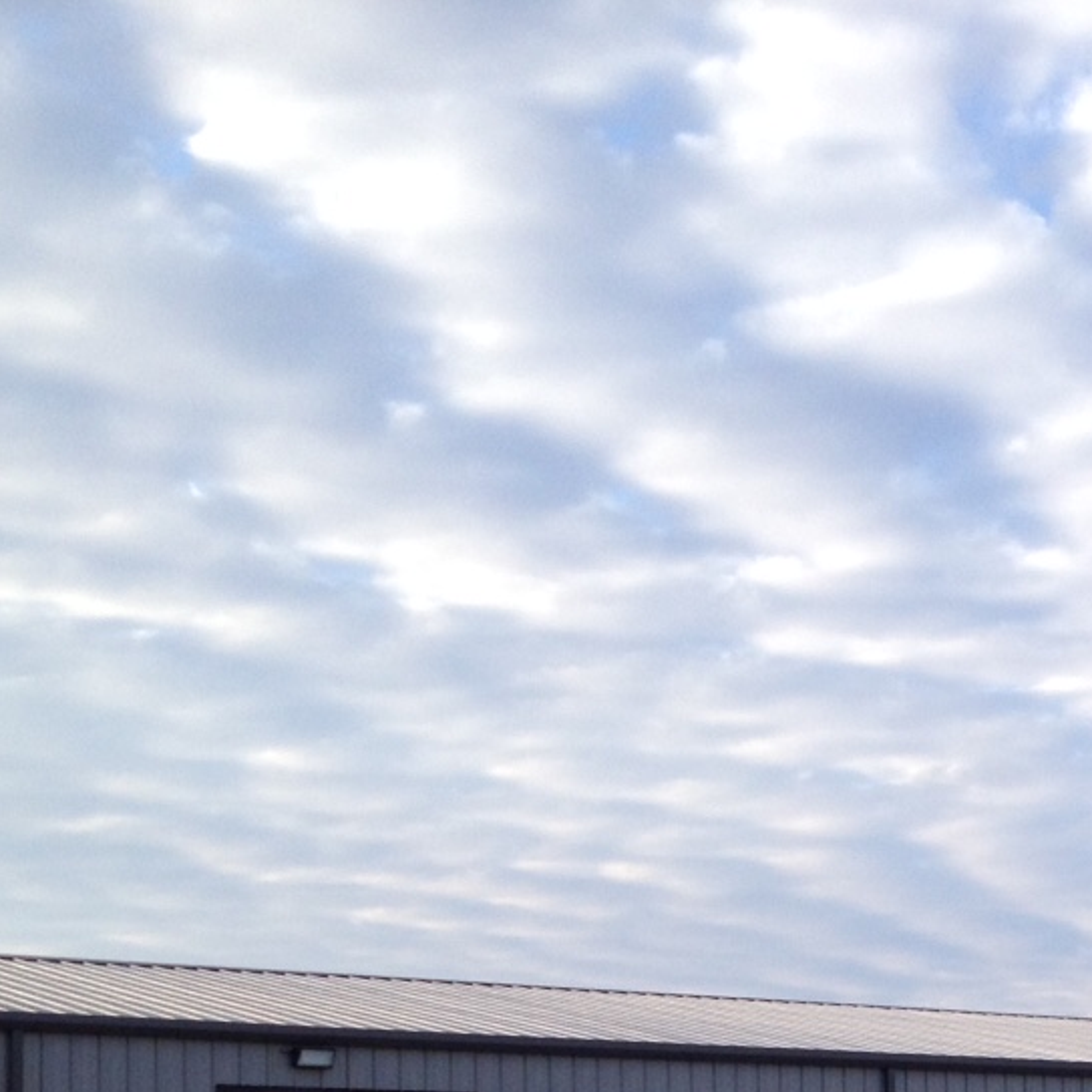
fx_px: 3319
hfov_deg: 17.8
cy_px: 1229
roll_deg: -1.1
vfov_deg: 18.0
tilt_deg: -0.8
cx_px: 1317
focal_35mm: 93
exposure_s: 1/642
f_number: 2.4
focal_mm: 4.28
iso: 50
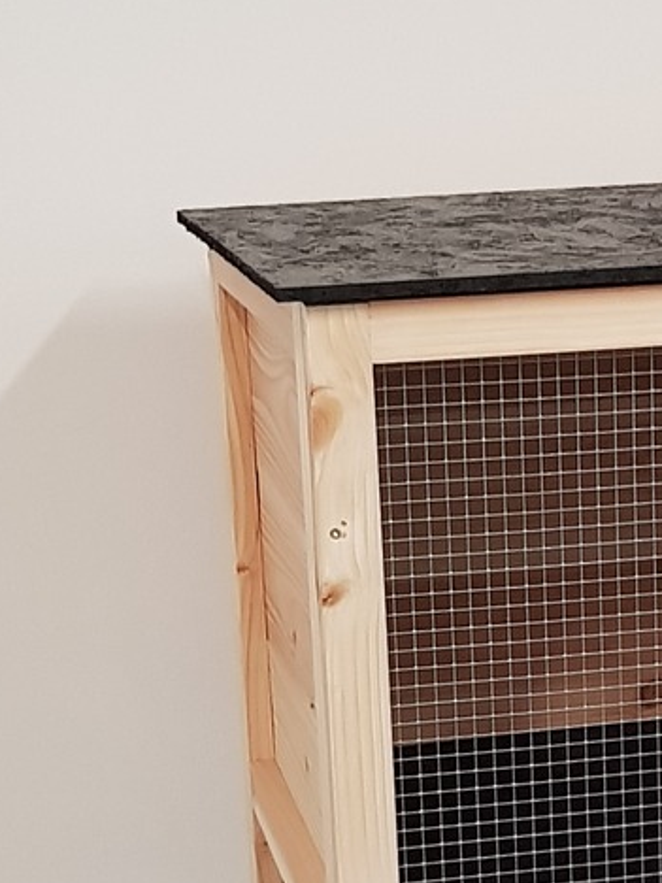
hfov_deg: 18.9
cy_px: 671
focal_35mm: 74
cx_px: 779
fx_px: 1887
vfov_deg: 26.0
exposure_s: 1/50
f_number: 1.7
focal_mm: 4.2
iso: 125
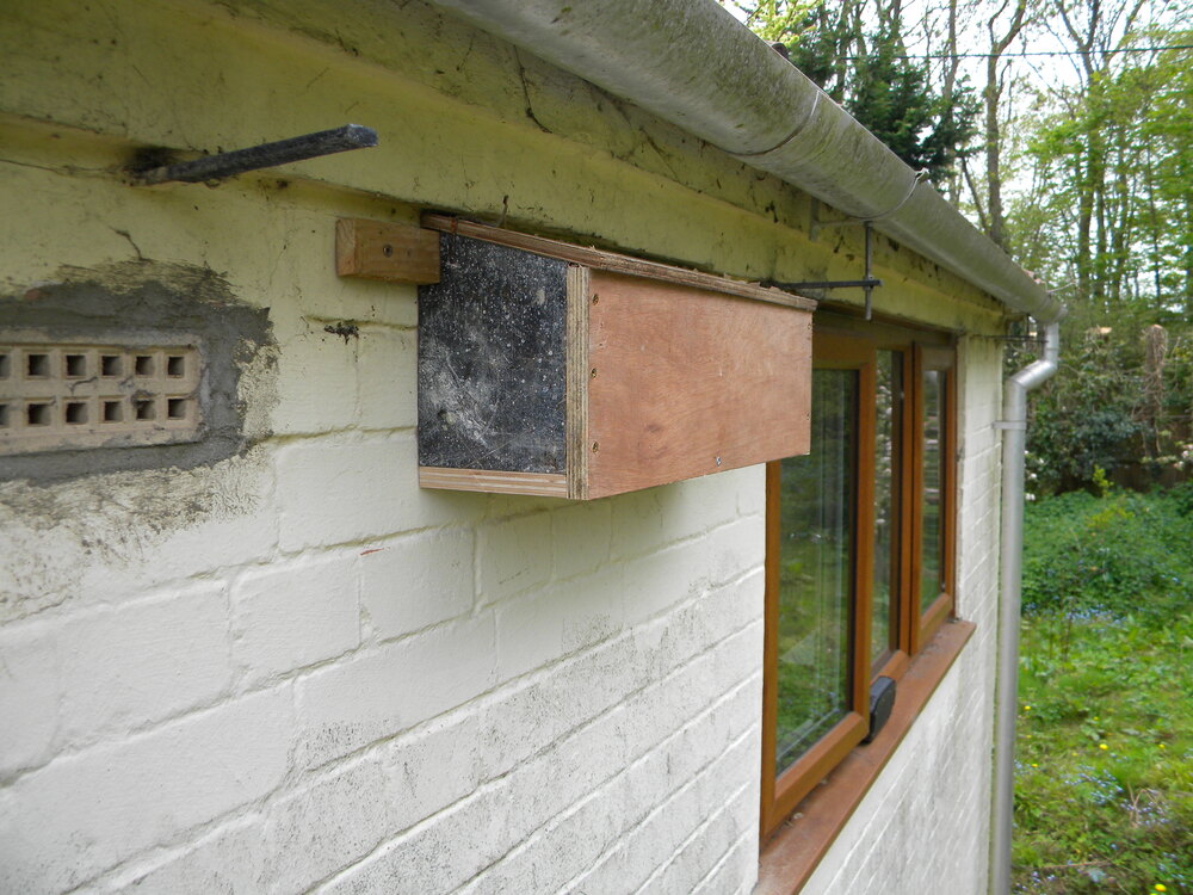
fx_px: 965
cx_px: 596
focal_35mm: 28
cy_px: 448
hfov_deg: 63.4
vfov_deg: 49.7
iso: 80
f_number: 3.5
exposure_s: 1/220
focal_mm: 5
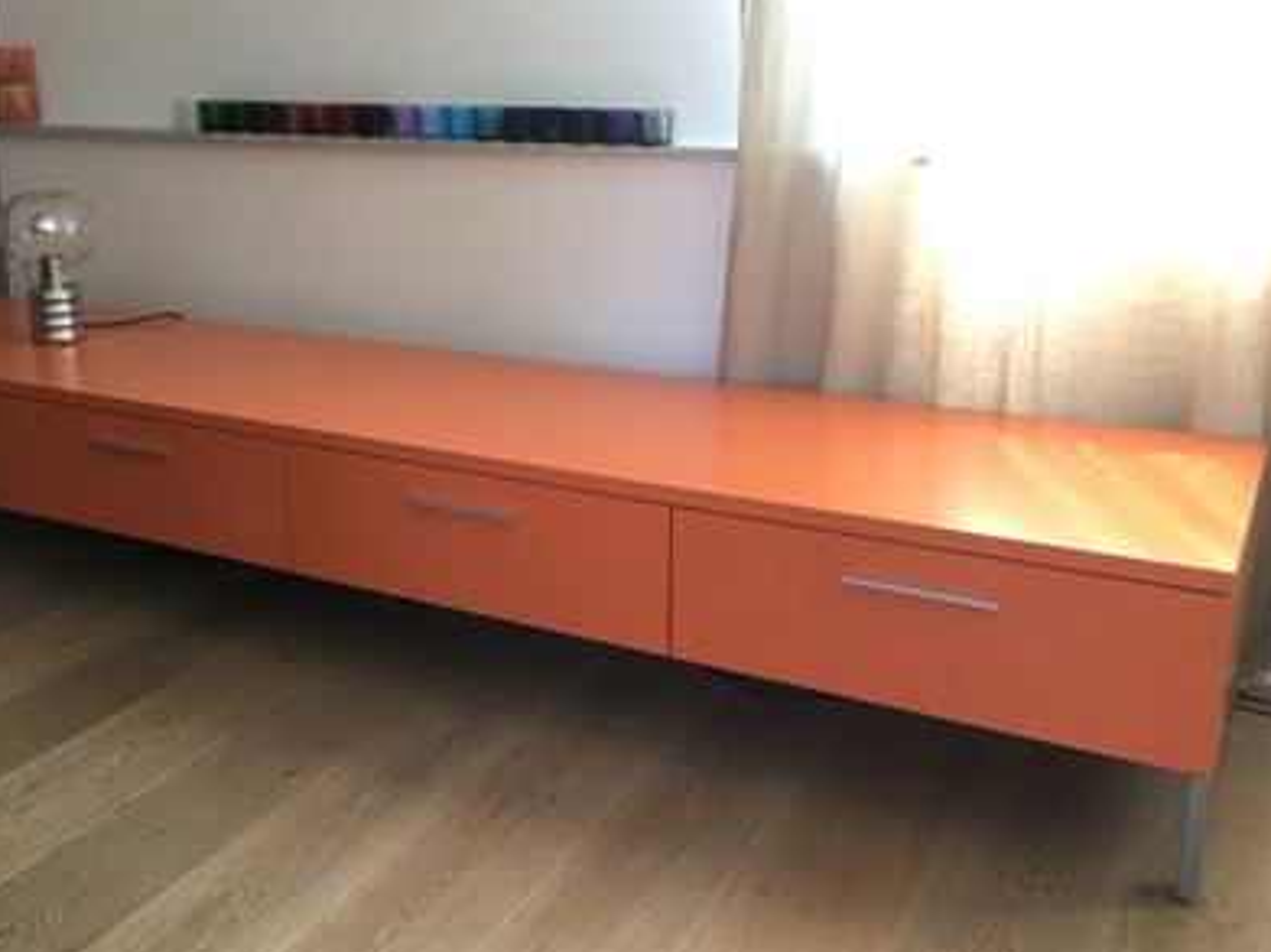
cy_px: 403
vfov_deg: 37.6
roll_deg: +0.9
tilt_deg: -13.9
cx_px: 504
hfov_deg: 48.7
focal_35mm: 38
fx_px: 1395
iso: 80
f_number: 2.2
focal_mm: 4.15
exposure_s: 1/33
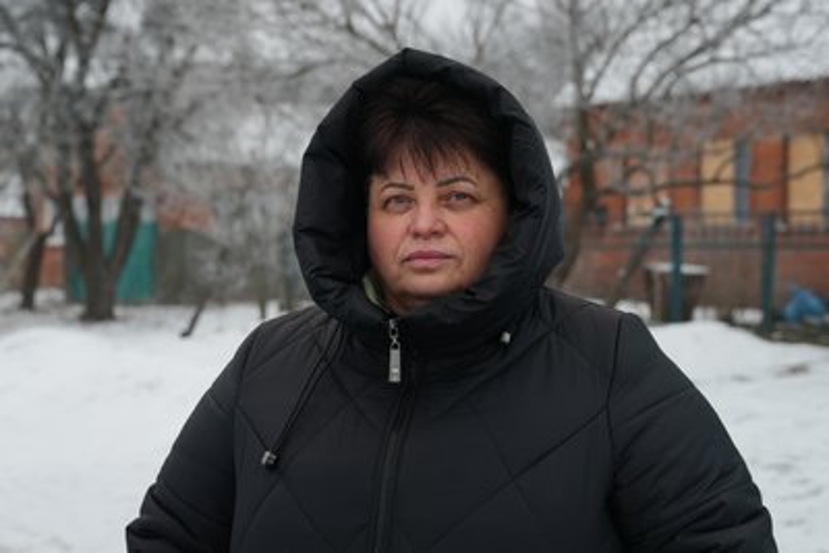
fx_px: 1106
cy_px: 276
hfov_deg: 41.1
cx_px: 414
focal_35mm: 48
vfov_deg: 28.1
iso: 400
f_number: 4.5
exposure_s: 1/50
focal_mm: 48
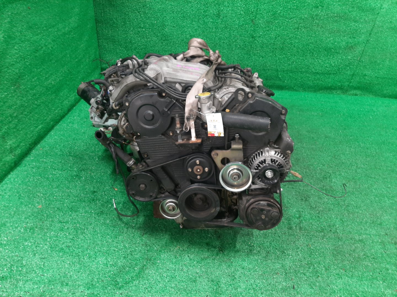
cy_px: 148
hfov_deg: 67.3
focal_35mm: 26
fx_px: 298
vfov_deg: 53.1
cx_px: 198
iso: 156
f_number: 1.7
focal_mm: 3.93
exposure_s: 1/50
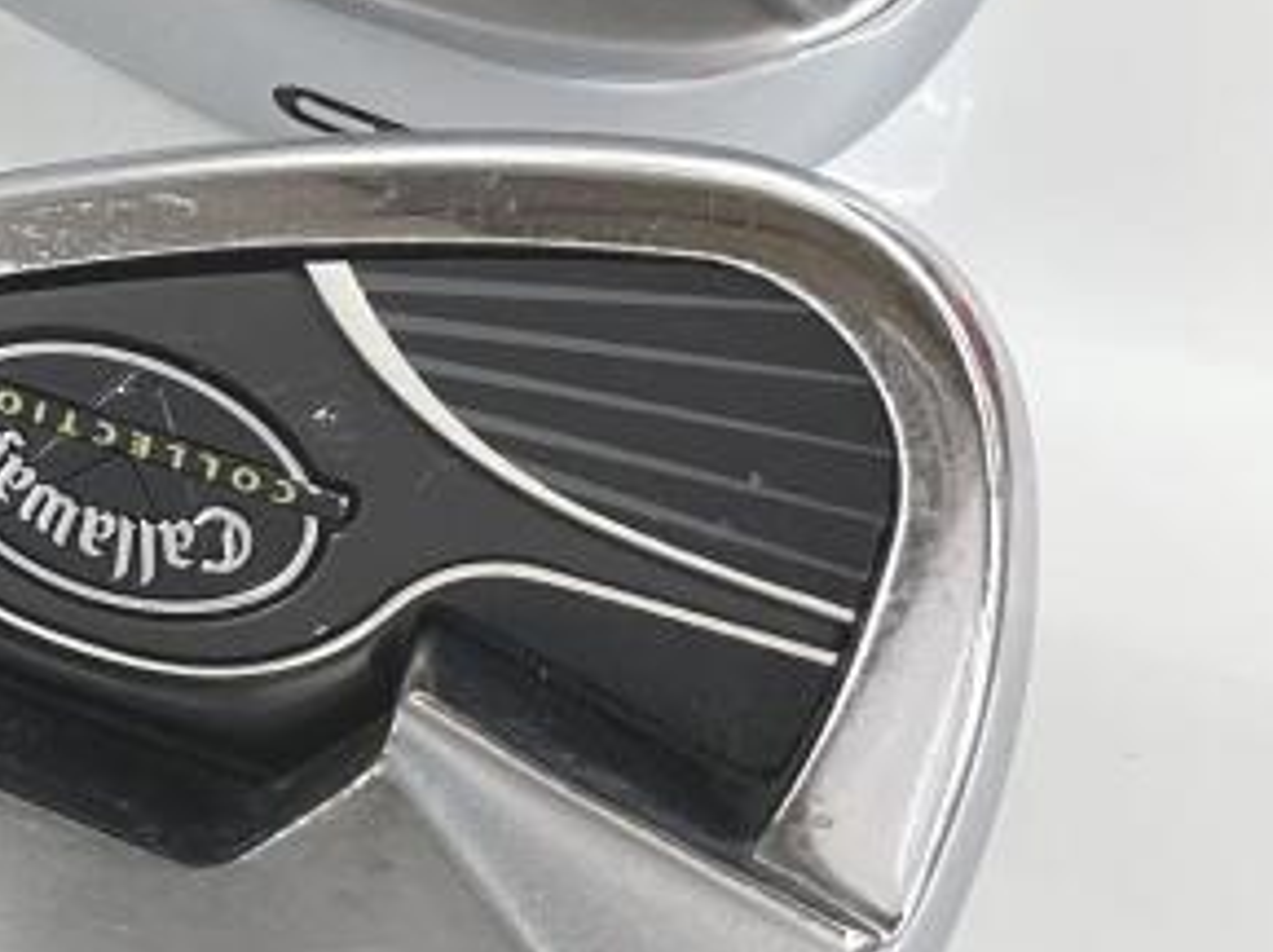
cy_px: -93
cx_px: -788
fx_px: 6354
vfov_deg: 8.5
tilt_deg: -53.1
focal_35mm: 173
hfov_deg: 10.9
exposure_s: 1/120
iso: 200
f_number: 2
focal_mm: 6
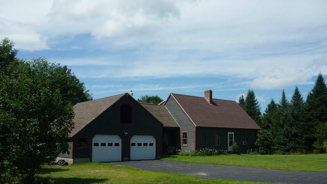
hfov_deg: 54.0
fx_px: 321
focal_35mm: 37
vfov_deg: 31.9
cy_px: 107
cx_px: 161
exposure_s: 1/320
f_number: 8
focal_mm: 5.5
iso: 100
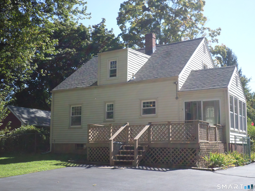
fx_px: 317
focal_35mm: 43
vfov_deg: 33.6
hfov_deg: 43.9
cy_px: 96
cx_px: 128
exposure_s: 1/350
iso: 80
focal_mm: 7.8
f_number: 3.2
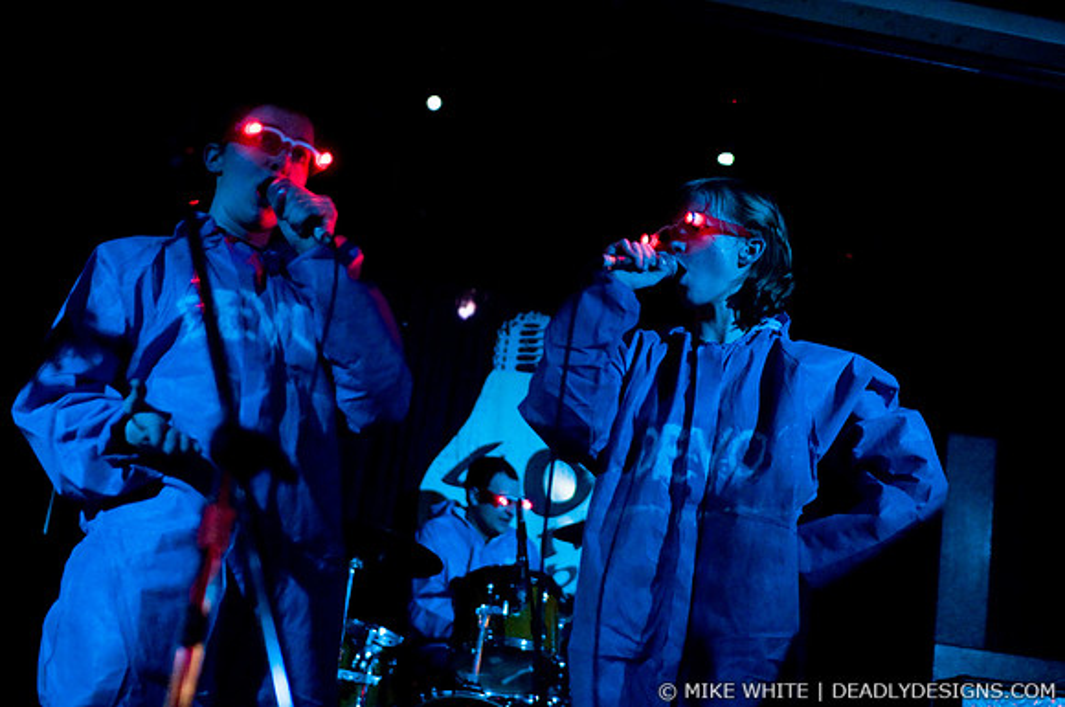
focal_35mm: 45
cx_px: 532
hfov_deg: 43.7
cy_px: 354
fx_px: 1329
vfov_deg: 29.8
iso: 1250
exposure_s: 1/40
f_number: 1.8
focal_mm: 30
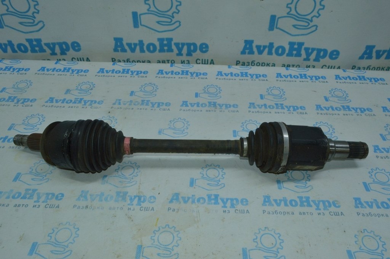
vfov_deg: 47.9
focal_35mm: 27
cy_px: 130
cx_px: 195
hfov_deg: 67.4
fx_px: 292
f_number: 16
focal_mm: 18
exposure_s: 1/40
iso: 720
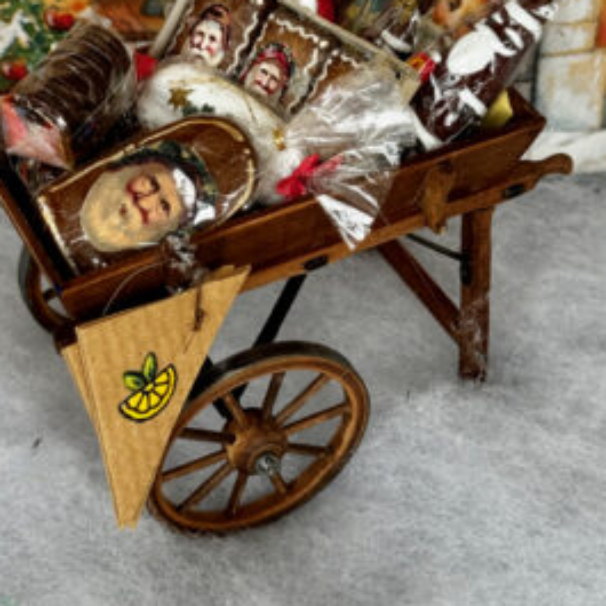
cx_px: 300
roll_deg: -2.1
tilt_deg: -43.8
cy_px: 153
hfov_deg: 26.9
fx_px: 1268
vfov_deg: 26.5
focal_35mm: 64
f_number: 1.78
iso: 64
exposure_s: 1/495
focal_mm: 6.76
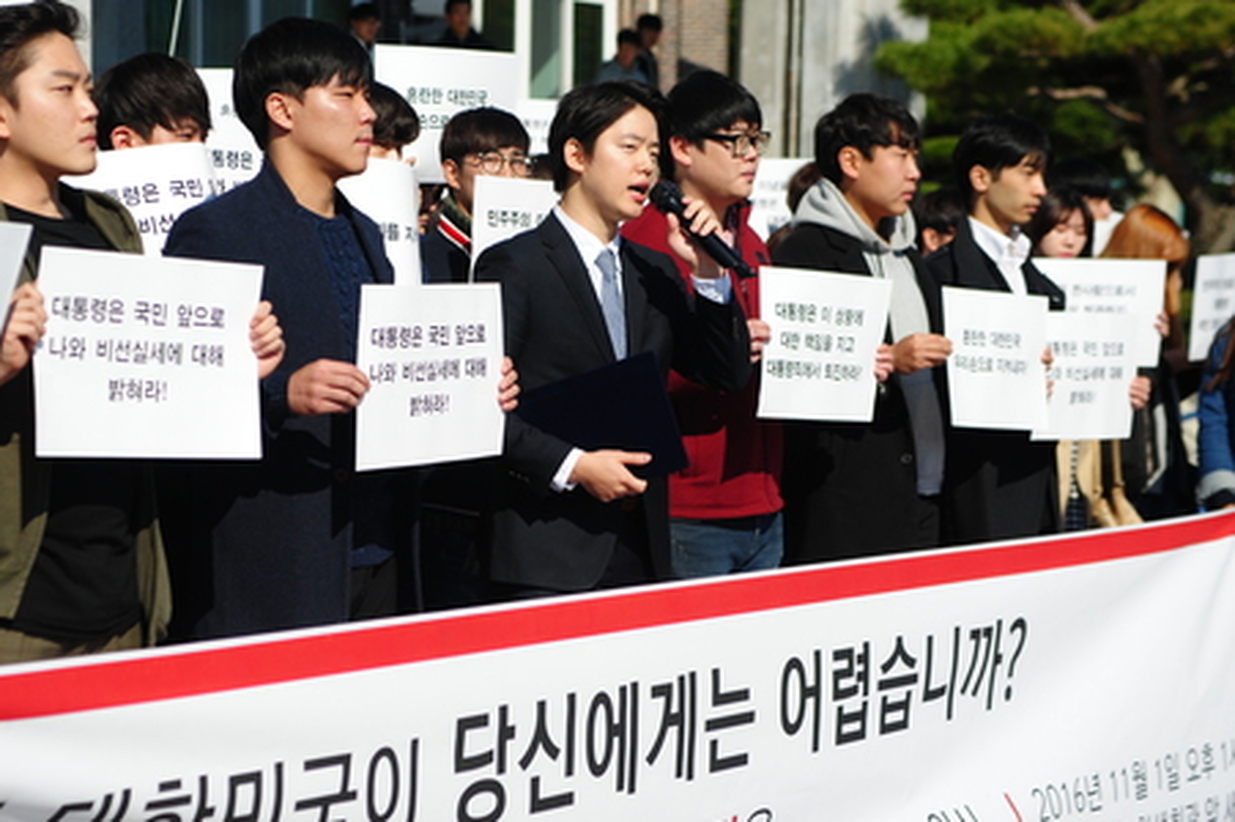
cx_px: 485
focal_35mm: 87
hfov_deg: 23.4
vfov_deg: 15.7
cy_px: 443
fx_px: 2982
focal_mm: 70
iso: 500
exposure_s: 1/8000
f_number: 4
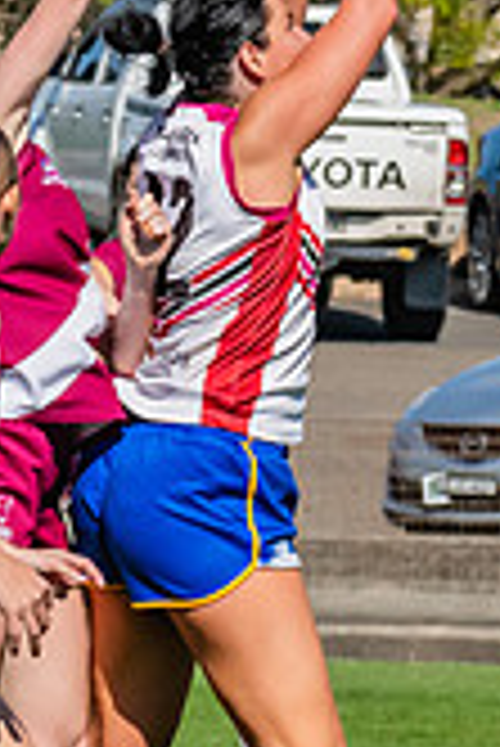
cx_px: 79
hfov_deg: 1.4
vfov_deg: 2.1
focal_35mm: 1001
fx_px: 20809
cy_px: 480
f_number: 13
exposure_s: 1/1250
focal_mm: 195
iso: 800
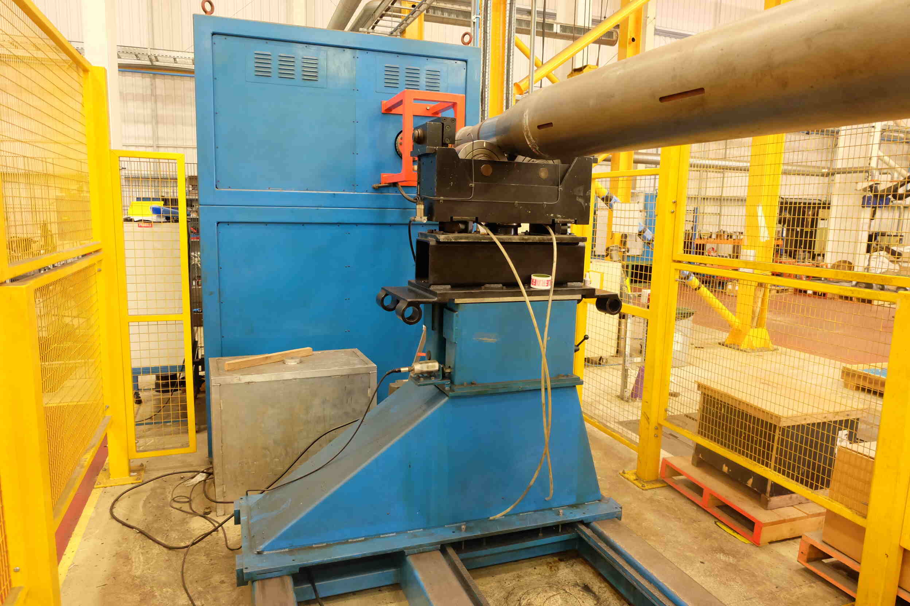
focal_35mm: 24
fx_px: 607
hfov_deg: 73.7
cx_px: 455
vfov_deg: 53.1
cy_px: 303
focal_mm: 16
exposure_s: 1/70
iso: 3200
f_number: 3.5
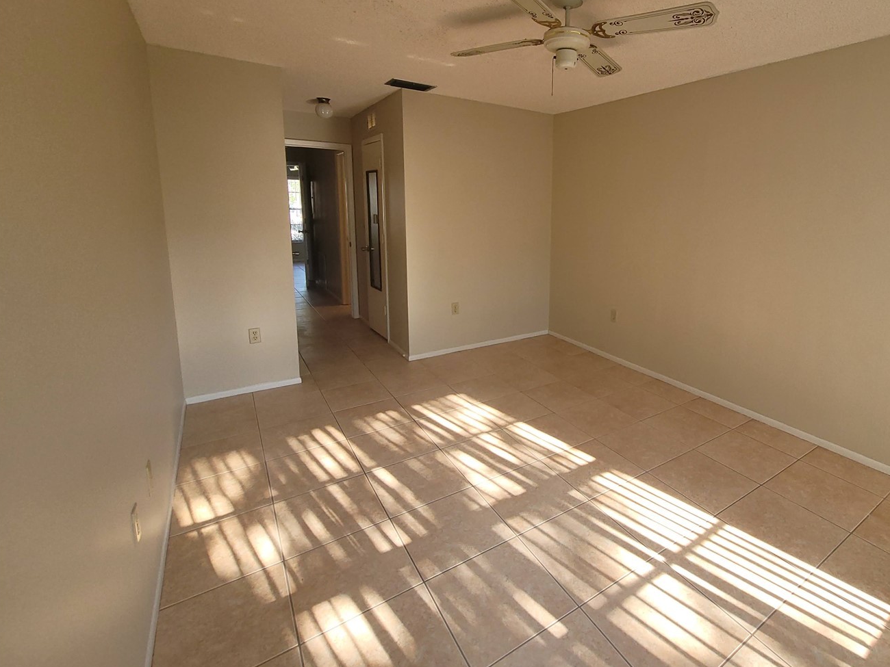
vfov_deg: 77.5
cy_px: 276
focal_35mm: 16
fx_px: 411
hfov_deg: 93.0
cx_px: 544
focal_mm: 2.2
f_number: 2.2
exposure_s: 1/120
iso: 125
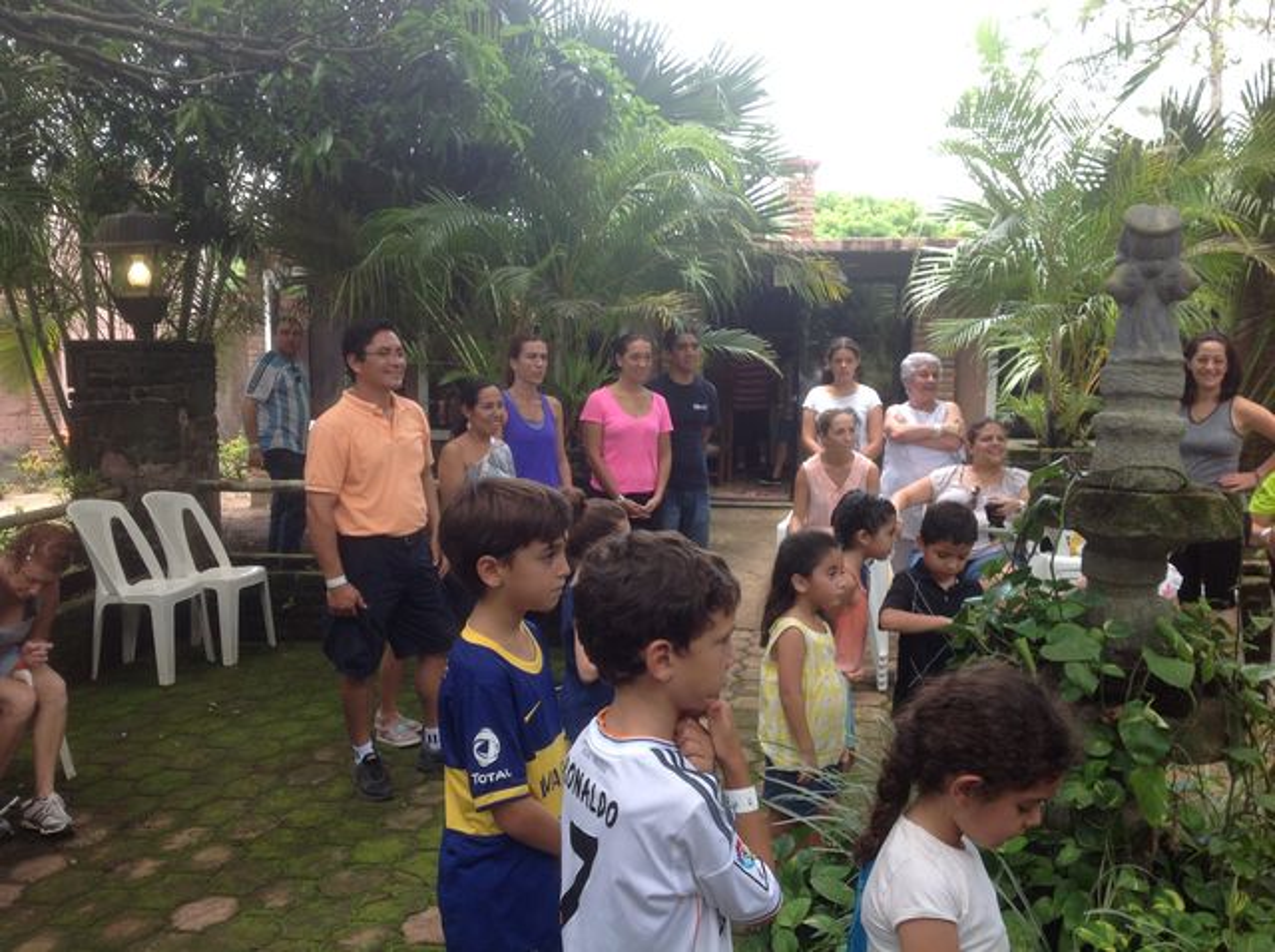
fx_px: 1287
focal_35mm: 35
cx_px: 638
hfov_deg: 52.7
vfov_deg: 40.6
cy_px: 476
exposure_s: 1/120
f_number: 2.4
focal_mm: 4.28
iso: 50
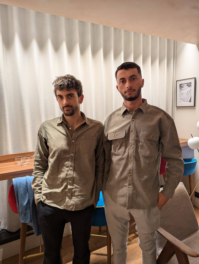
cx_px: 100
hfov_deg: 56.9
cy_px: 132
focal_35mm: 24
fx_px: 183
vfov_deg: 71.5
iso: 50
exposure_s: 1/25
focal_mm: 6.81
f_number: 1.85
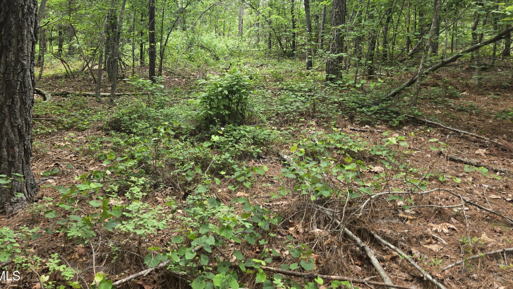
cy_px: 73
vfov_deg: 39.1
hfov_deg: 65.8
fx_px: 394
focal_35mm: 29
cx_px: 222
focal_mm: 5.4
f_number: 1.8
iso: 40
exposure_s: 1/180
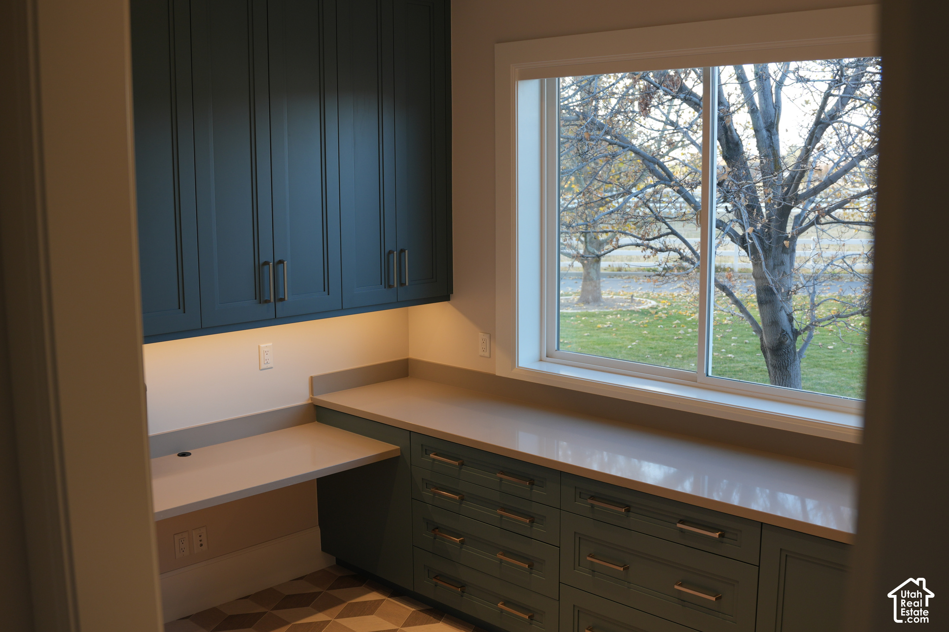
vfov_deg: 36.9
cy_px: 316
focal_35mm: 36
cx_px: 474
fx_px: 949
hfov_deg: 53.1
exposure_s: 1/80
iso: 125
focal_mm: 24
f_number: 2.8
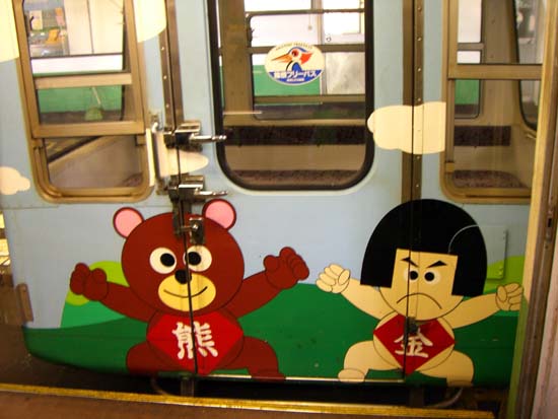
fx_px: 613
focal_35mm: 38
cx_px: 279
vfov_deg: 37.7
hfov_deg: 49.0
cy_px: 210
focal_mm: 6.2
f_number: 2.7
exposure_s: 1/13
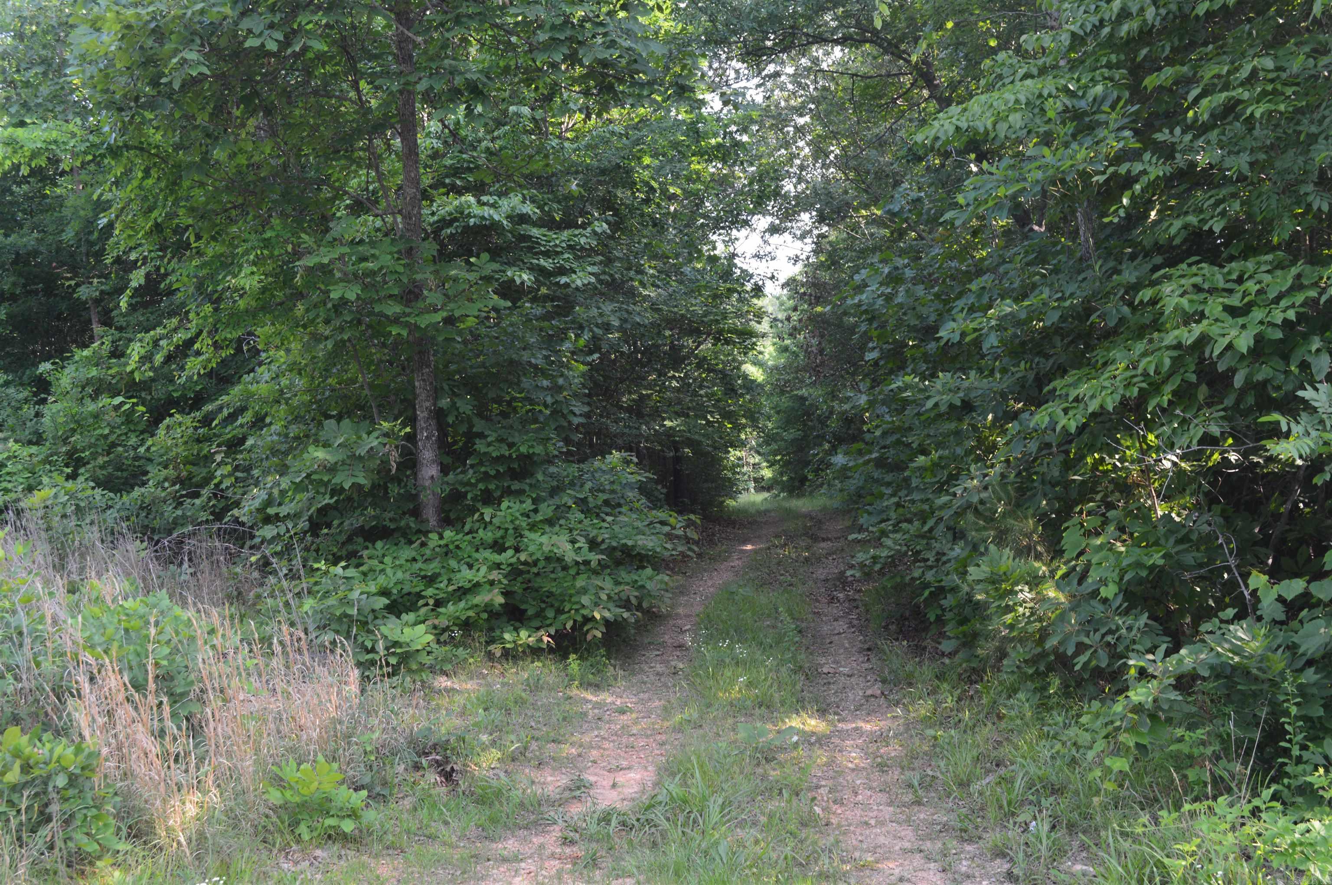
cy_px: 442
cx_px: 666
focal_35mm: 39
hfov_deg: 49.6
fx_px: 1442
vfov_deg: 34.1
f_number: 8
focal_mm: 26
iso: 400
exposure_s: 1/60
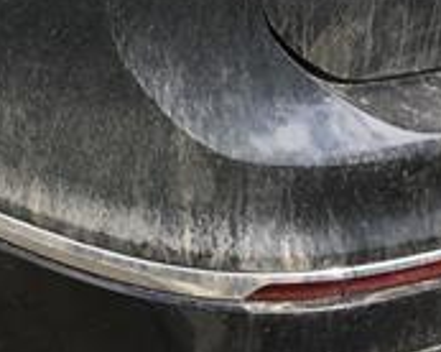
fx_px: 1369
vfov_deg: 13.8
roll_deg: -1.3
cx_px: -94
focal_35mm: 105
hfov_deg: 17.4
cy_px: -158
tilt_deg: -22.3
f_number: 2.2
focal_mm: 4.15
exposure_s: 1/523
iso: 25
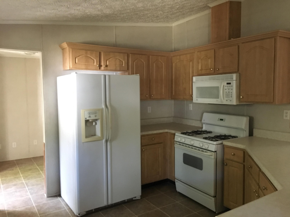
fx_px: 243
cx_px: 145
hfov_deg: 61.7
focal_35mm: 29
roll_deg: +0.2
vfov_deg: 48.2
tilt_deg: -4.2
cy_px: 108
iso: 320
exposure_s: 1/15
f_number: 2.2
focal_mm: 4.15
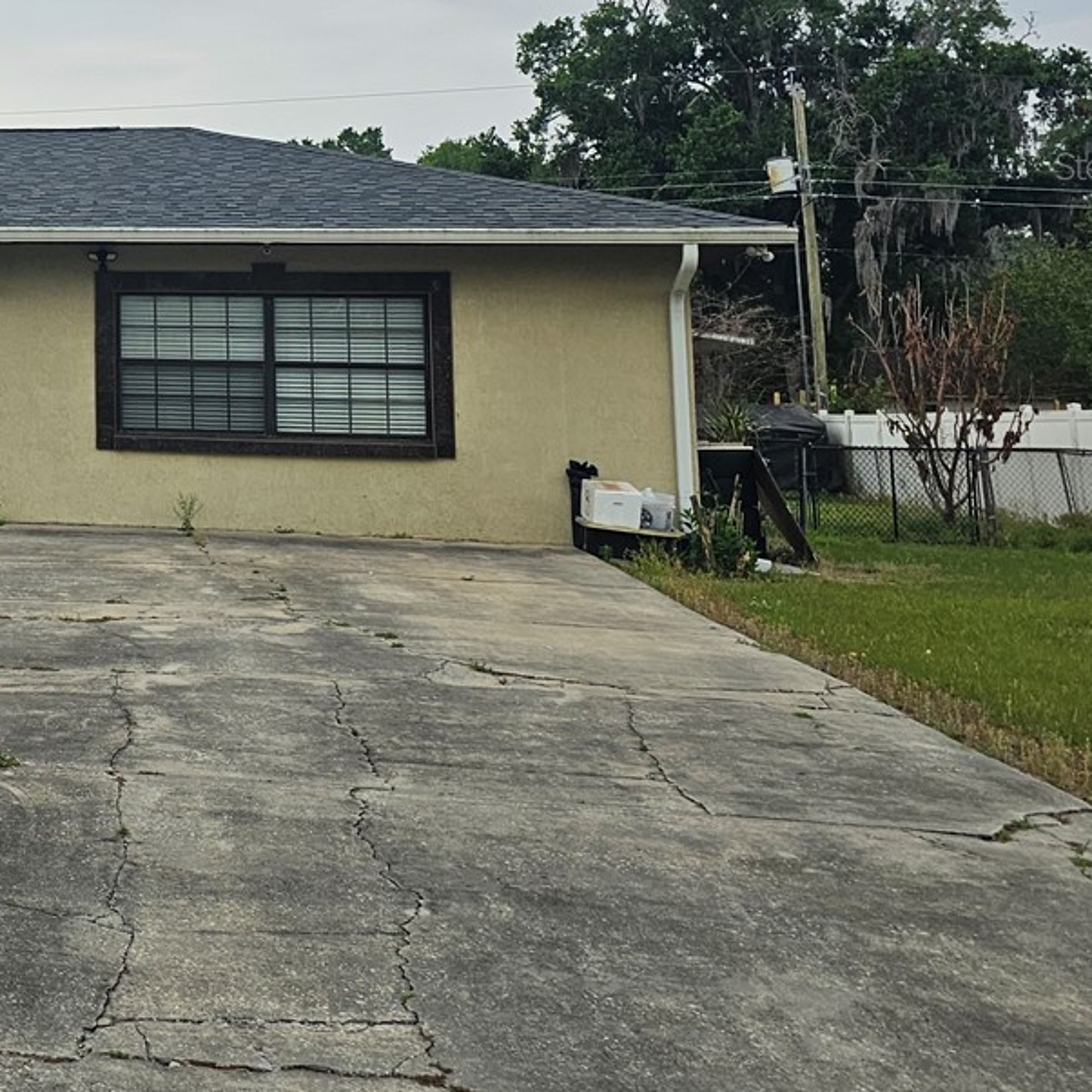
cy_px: 165
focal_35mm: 54
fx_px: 1927
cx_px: -225
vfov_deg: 30.6
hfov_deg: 27.7
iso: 25
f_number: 1.7
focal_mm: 6.3
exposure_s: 1/719
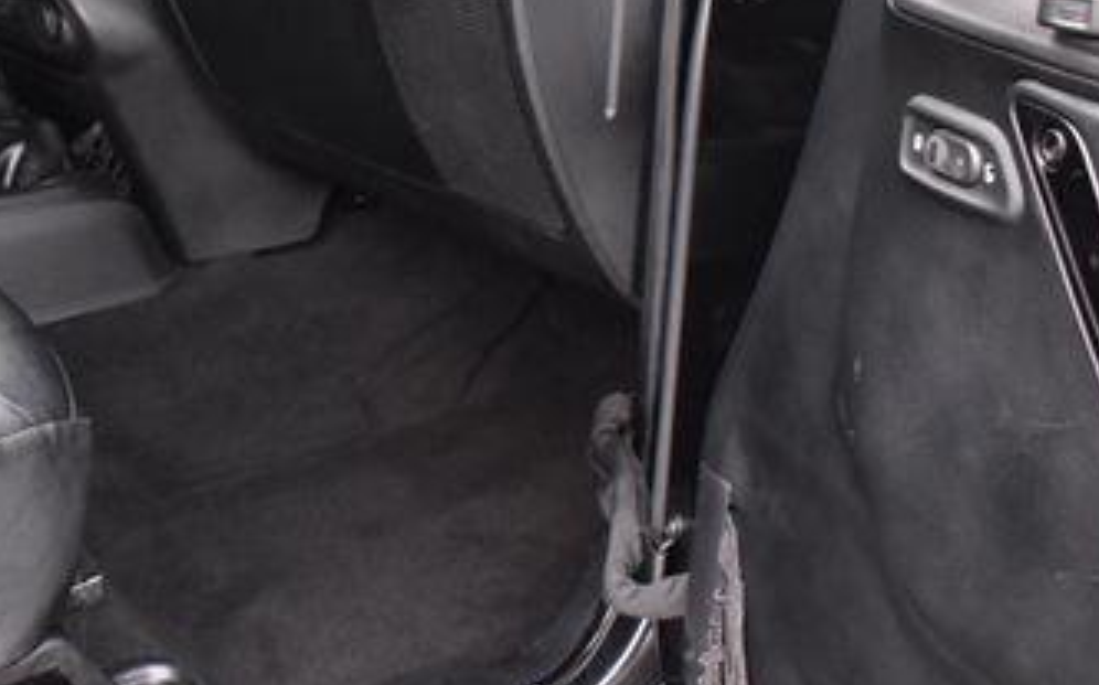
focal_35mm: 59
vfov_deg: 21.9
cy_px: 261
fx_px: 1766
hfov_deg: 33.0
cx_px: 139
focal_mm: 20
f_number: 5.6
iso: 1600
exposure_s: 1/15
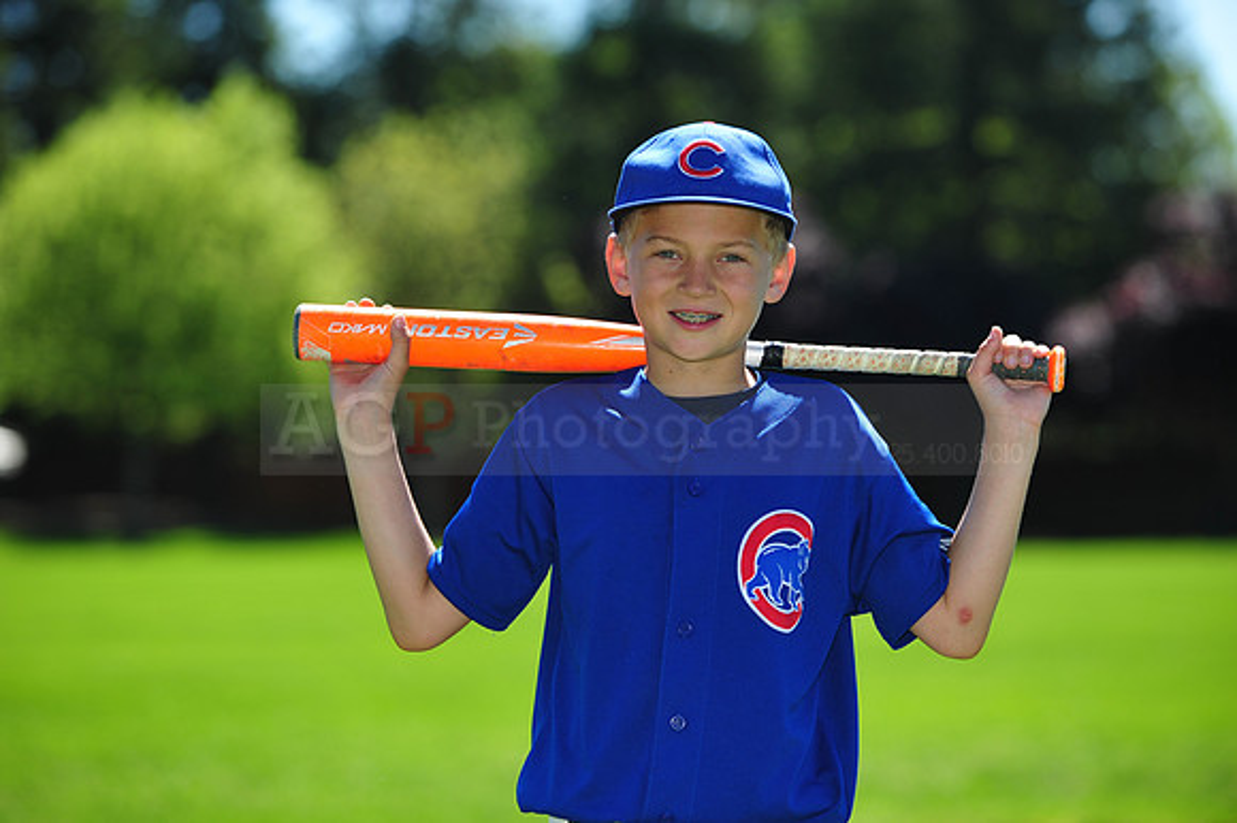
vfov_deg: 7.8
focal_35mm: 175
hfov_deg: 11.8
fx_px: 6010
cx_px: 618
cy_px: 412
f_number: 5
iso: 320
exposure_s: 1/1250
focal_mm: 175
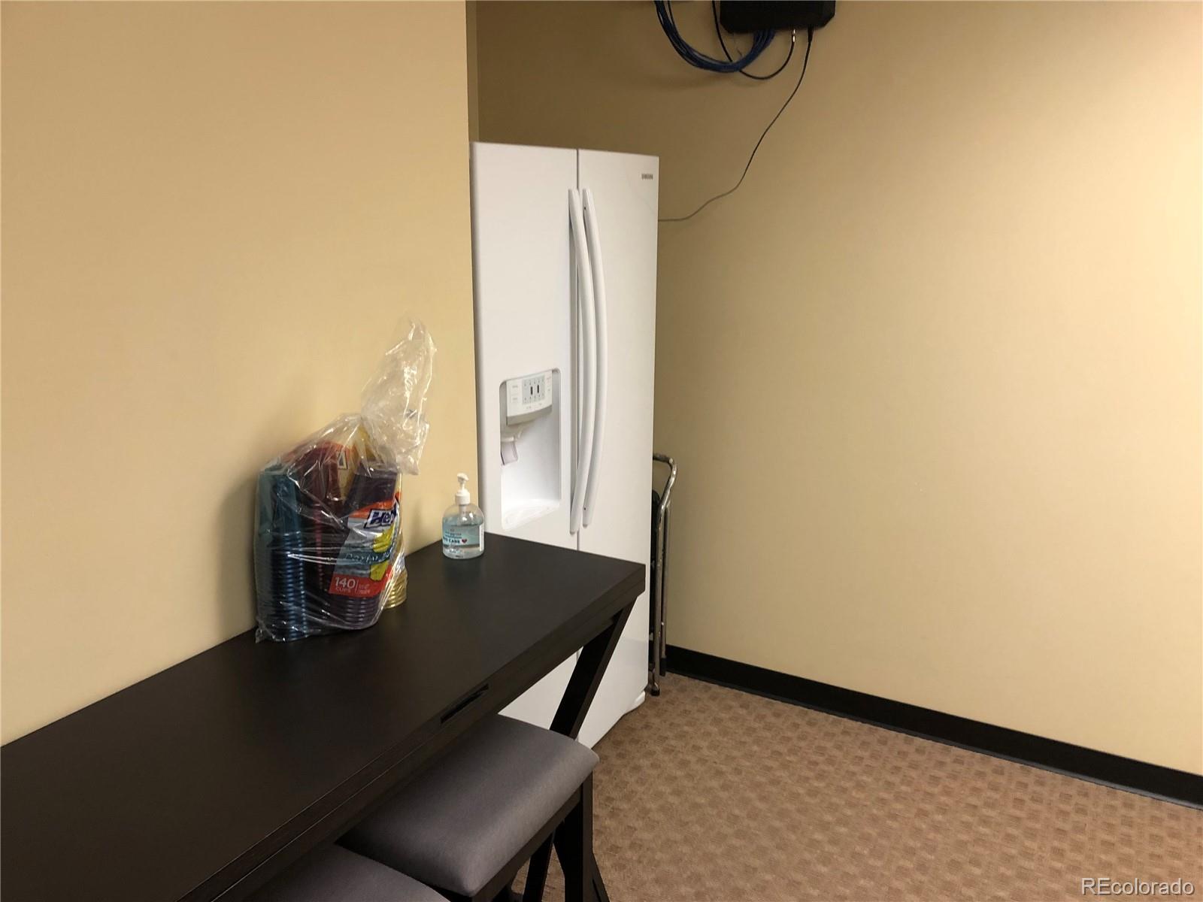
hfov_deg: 63.4
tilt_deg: -17.5
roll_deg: -0.1
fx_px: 973
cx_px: 602
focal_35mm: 28
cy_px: 451
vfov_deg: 49.7
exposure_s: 1/17
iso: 40
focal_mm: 3.99
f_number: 1.8
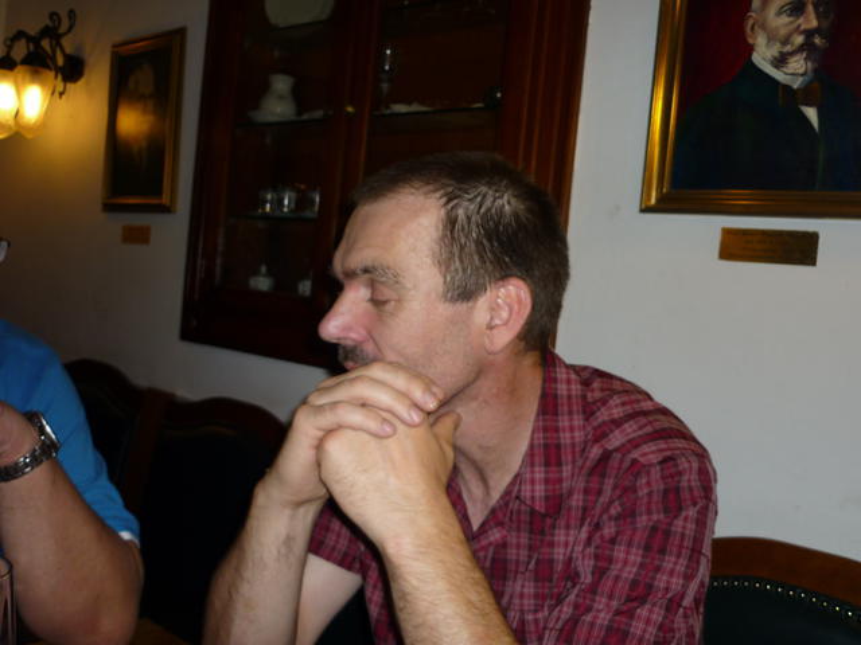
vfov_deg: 42.9
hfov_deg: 55.4
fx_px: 821
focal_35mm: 33
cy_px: 322
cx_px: 430
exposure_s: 1/125
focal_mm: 5.5
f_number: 2.8
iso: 100
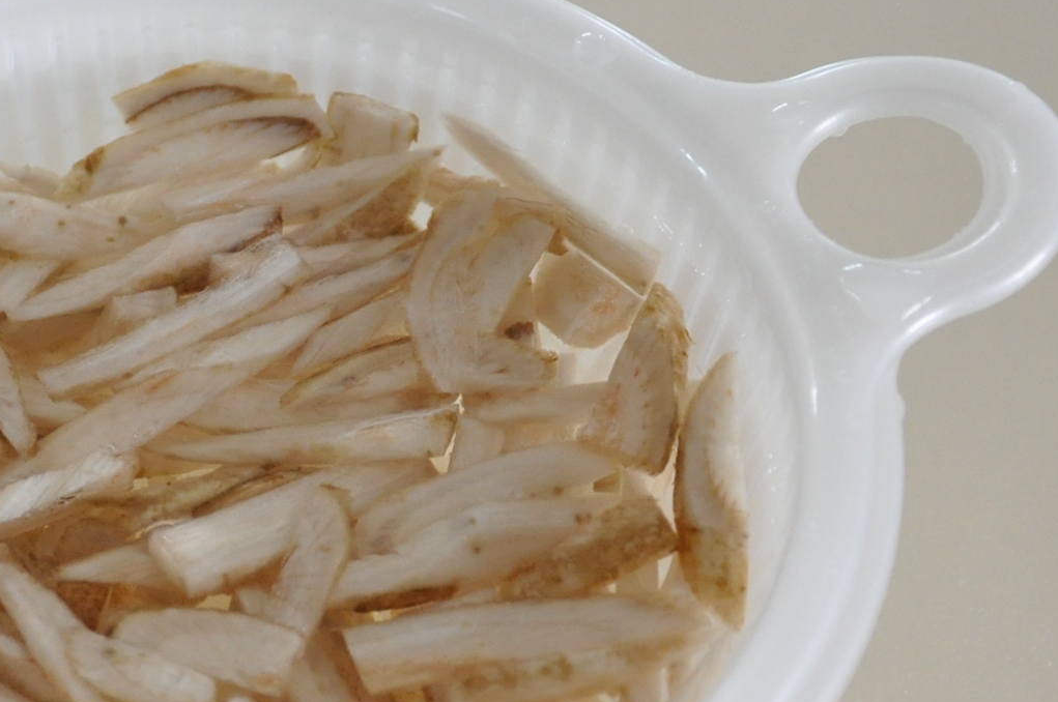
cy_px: 492
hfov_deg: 16.2
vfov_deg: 10.8
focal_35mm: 126
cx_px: 224
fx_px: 3698
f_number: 4.5
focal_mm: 40
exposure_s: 1/50
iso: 1600
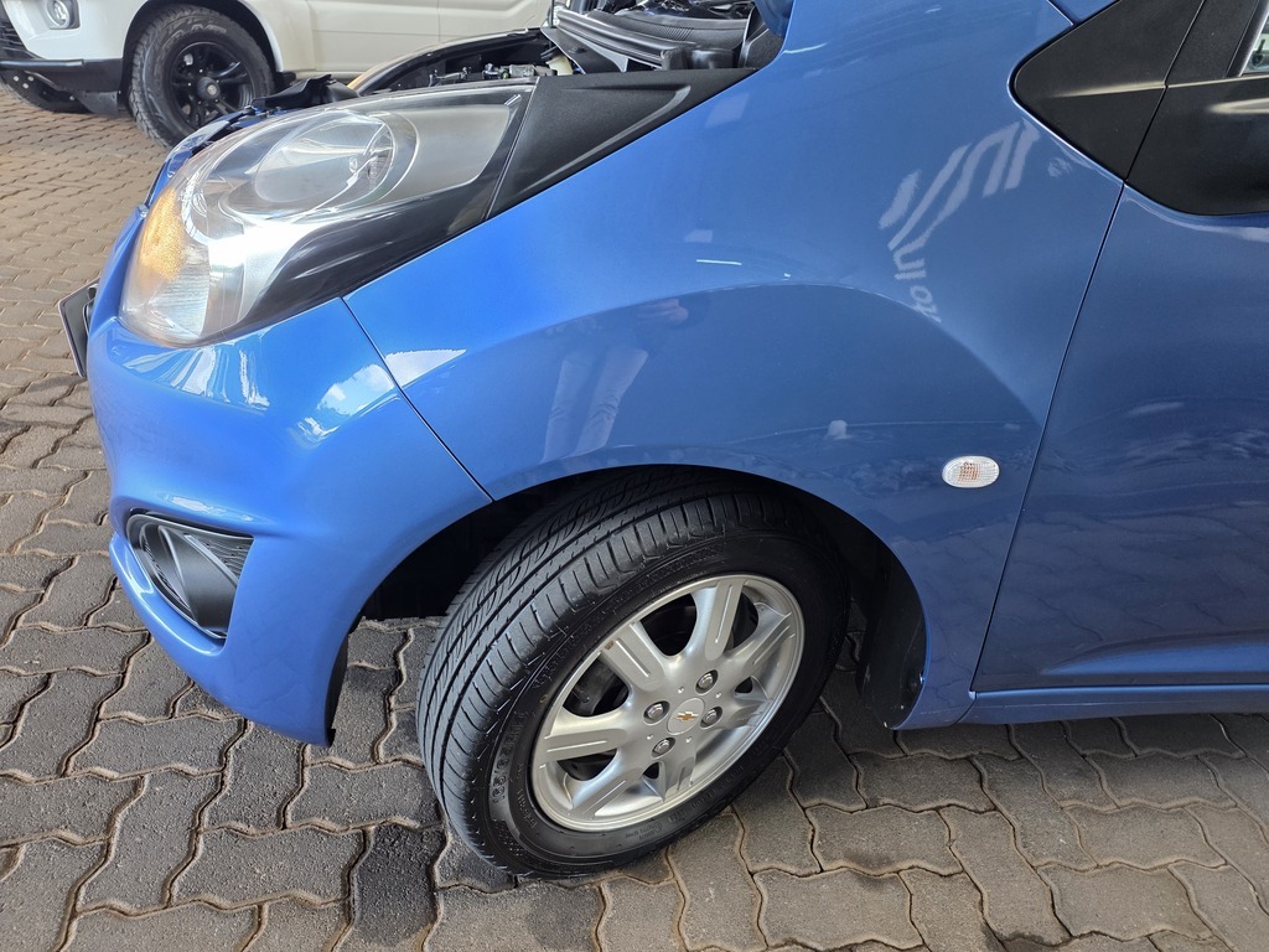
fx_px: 843
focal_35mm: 23
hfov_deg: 73.9
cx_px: 634
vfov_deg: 58.9
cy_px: 476
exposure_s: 1/100
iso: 125
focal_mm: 6.25
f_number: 1.7
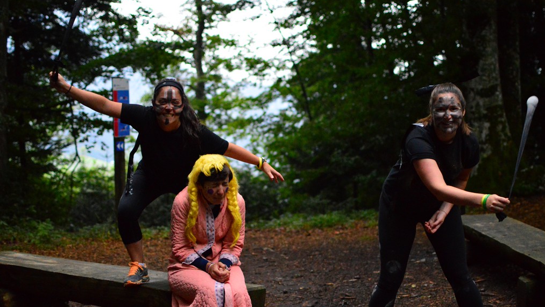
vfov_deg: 21.6
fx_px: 803
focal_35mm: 56
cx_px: 275
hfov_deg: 37.5
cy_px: 171
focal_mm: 35
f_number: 1.8
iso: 3200
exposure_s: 1/250
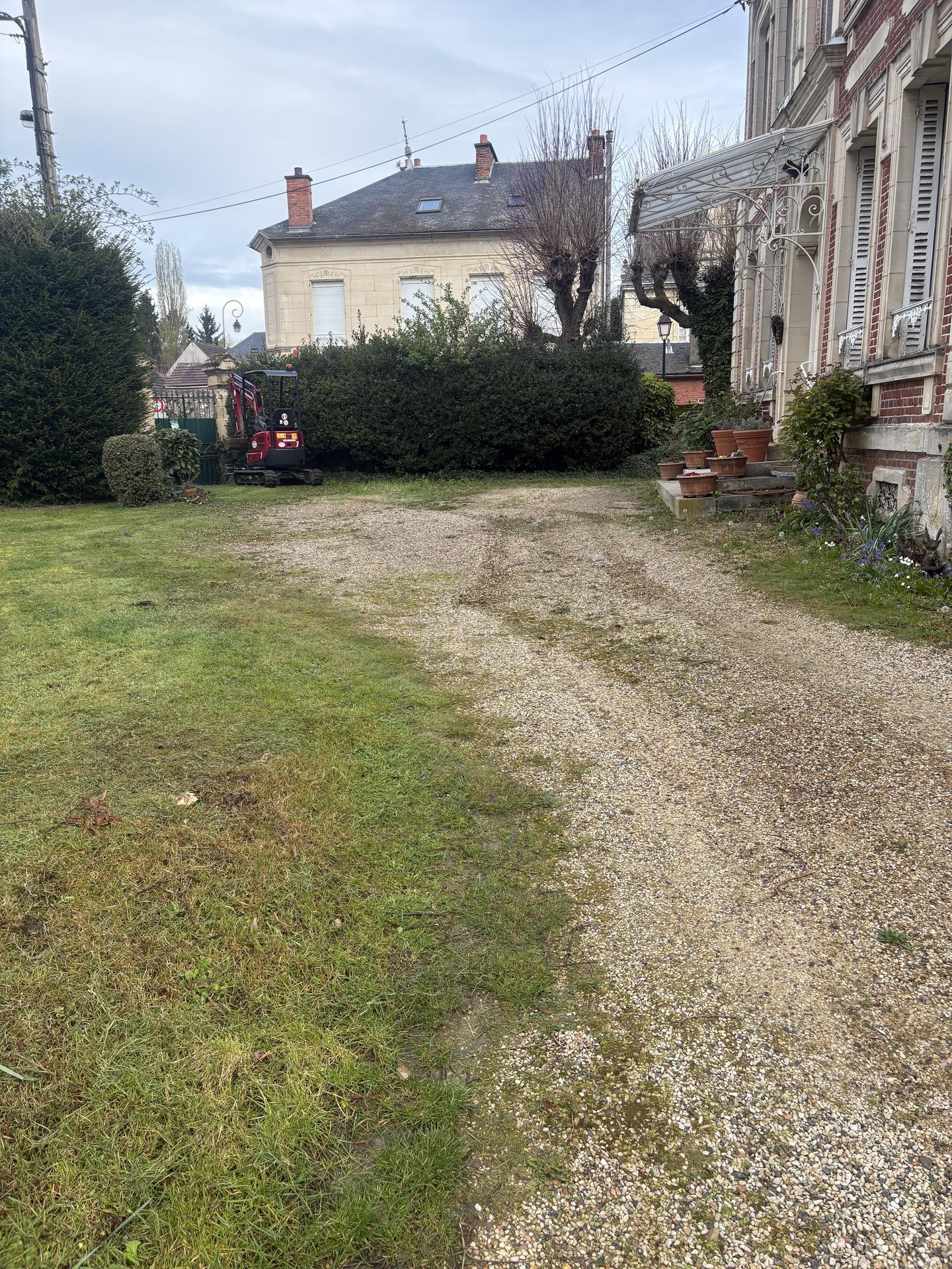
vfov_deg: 67.3
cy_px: 634
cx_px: 476
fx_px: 953
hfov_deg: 53.1
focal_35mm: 26
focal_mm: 5.96
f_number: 1.6
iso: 50
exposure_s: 1/453
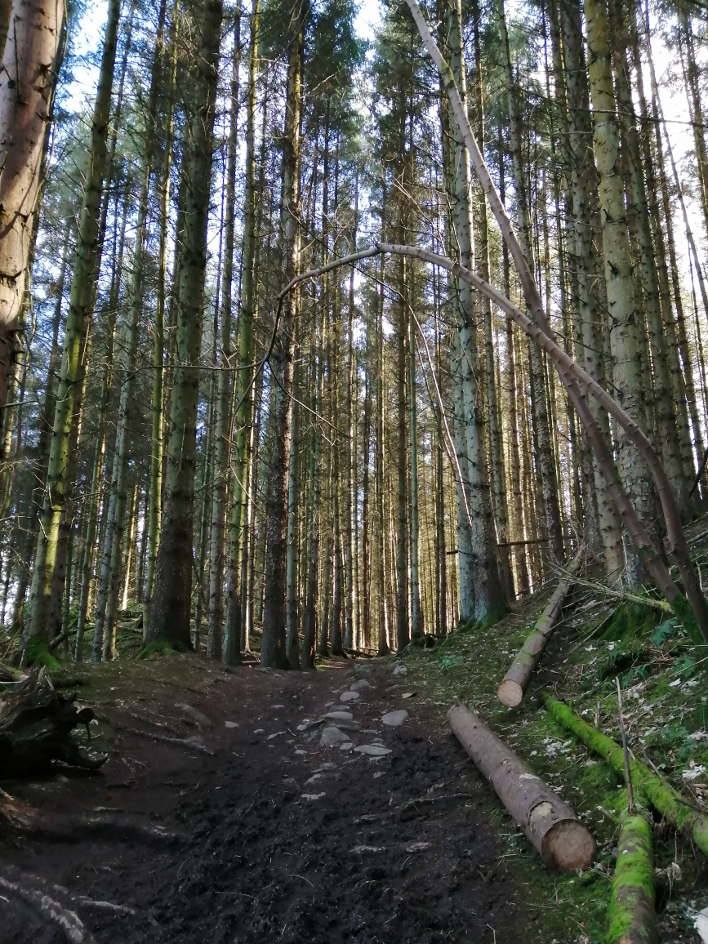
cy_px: 478
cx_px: 349
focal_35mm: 27
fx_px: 736
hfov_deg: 51.4
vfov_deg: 65.3
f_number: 1.8
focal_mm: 3.6
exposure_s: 1/100
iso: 250
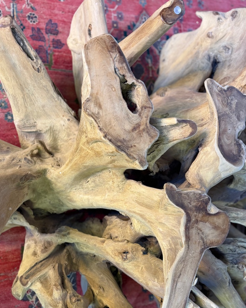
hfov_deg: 47.0
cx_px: 107
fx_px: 282
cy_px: 189
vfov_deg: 56.6
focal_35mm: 31
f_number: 1.78
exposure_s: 1/50
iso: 160
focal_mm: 6.76
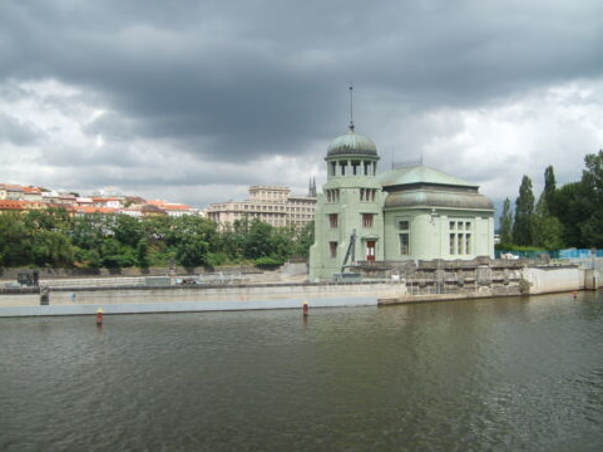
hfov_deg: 50.2
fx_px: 644
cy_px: 232
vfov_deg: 38.6
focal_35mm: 37
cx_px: 293
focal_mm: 5.8
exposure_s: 1/180
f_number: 7.1
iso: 50
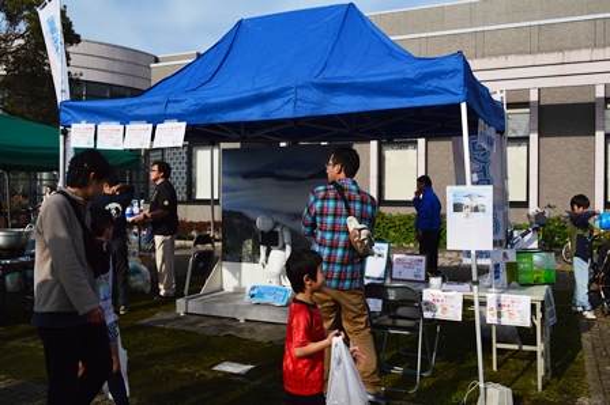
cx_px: 305
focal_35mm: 33
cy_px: 202
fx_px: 559
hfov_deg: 57.3
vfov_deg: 39.9
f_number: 11
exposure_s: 1/500
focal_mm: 22
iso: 200
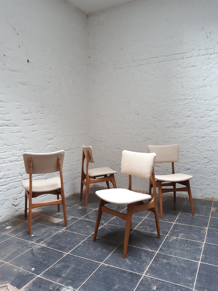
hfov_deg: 53.1
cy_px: 146
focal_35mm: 26
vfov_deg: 67.3
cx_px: 109
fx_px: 218
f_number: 1.7
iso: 250
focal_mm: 3.92
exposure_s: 1/25
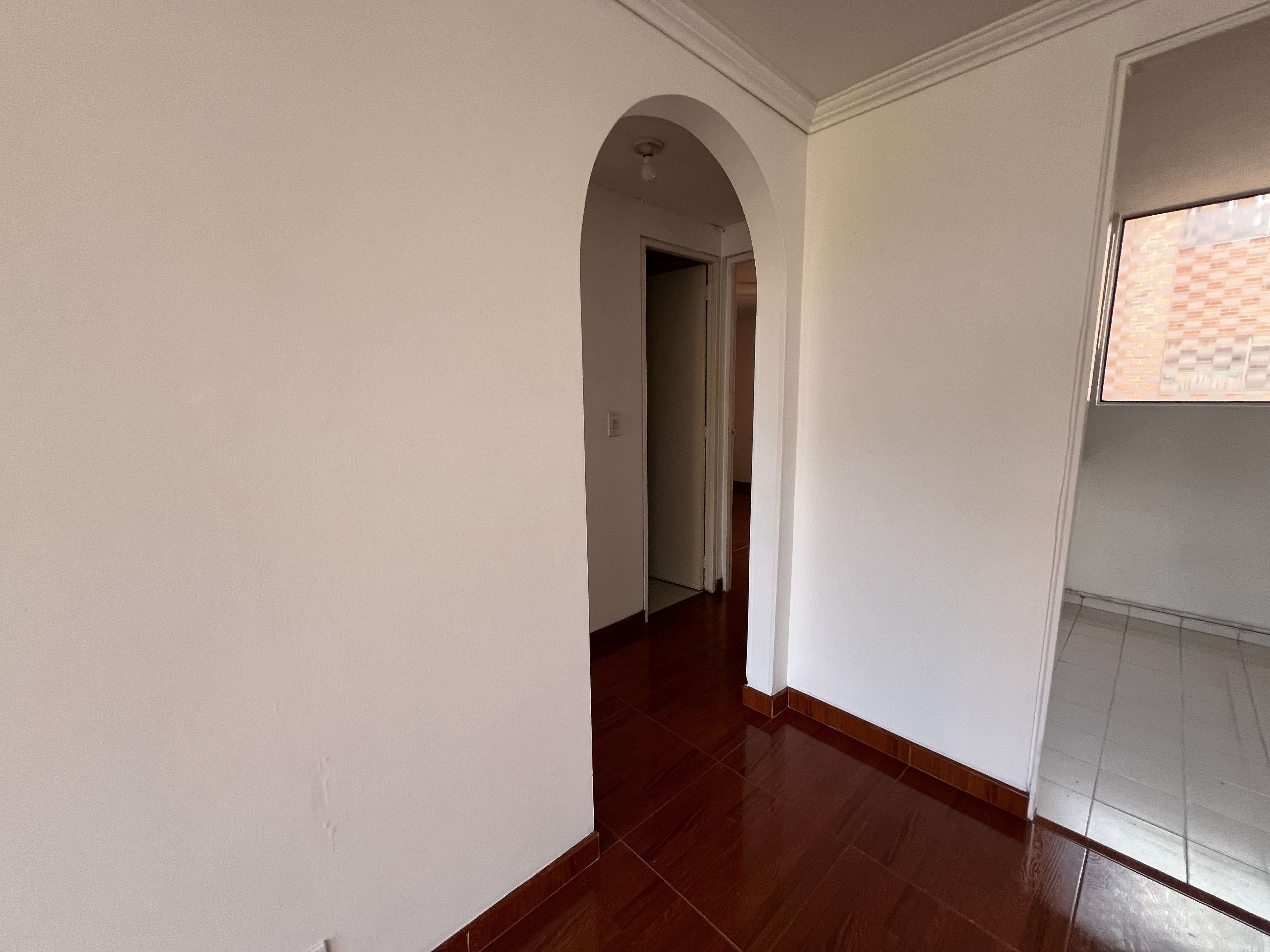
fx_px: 477
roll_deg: +2.7
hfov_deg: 106.2
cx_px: 635
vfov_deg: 89.9
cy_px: 476
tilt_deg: -8.4
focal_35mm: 13
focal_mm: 1.57
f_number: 1.8
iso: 100
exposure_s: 1/99
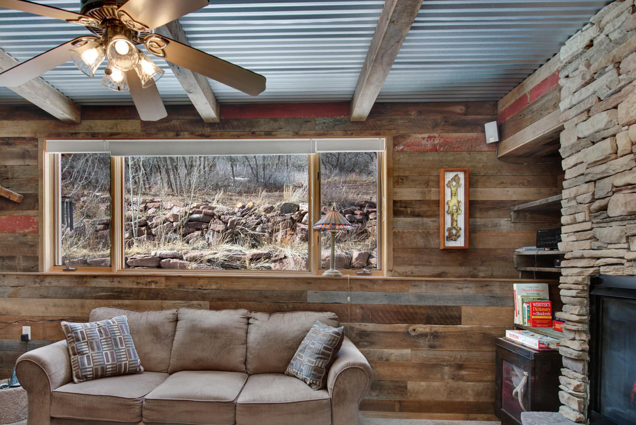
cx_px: 269
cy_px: 250
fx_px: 389
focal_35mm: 22
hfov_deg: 78.0
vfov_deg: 56.9
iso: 125
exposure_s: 1/6
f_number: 8
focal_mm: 16
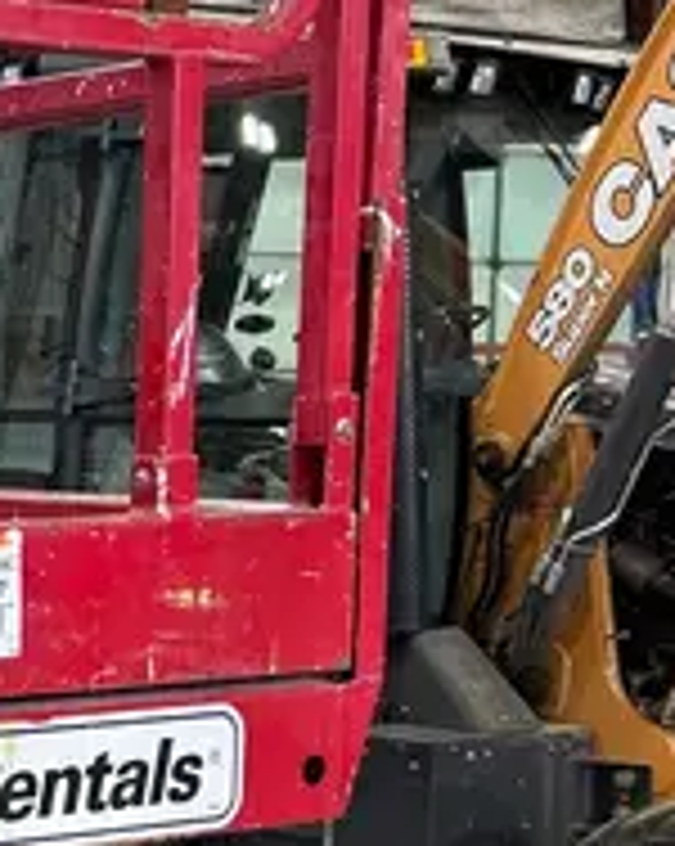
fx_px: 2476
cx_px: -410
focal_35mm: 99
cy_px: 749
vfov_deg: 19.1
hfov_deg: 14.3
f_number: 1.5
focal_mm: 5.7
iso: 125
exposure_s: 1/107
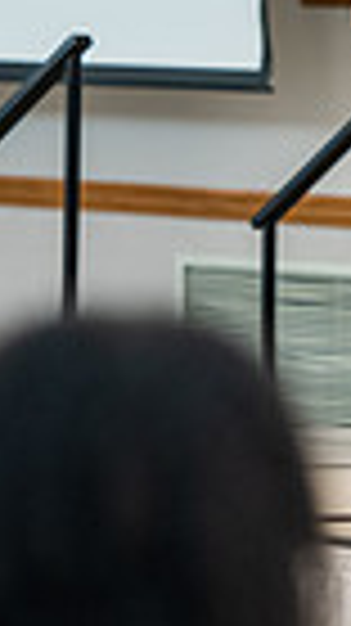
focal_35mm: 476
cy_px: 63
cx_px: 378
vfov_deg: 4.5
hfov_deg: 2.5
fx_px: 7890
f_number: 3.2
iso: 2500
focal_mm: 140
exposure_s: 1/200
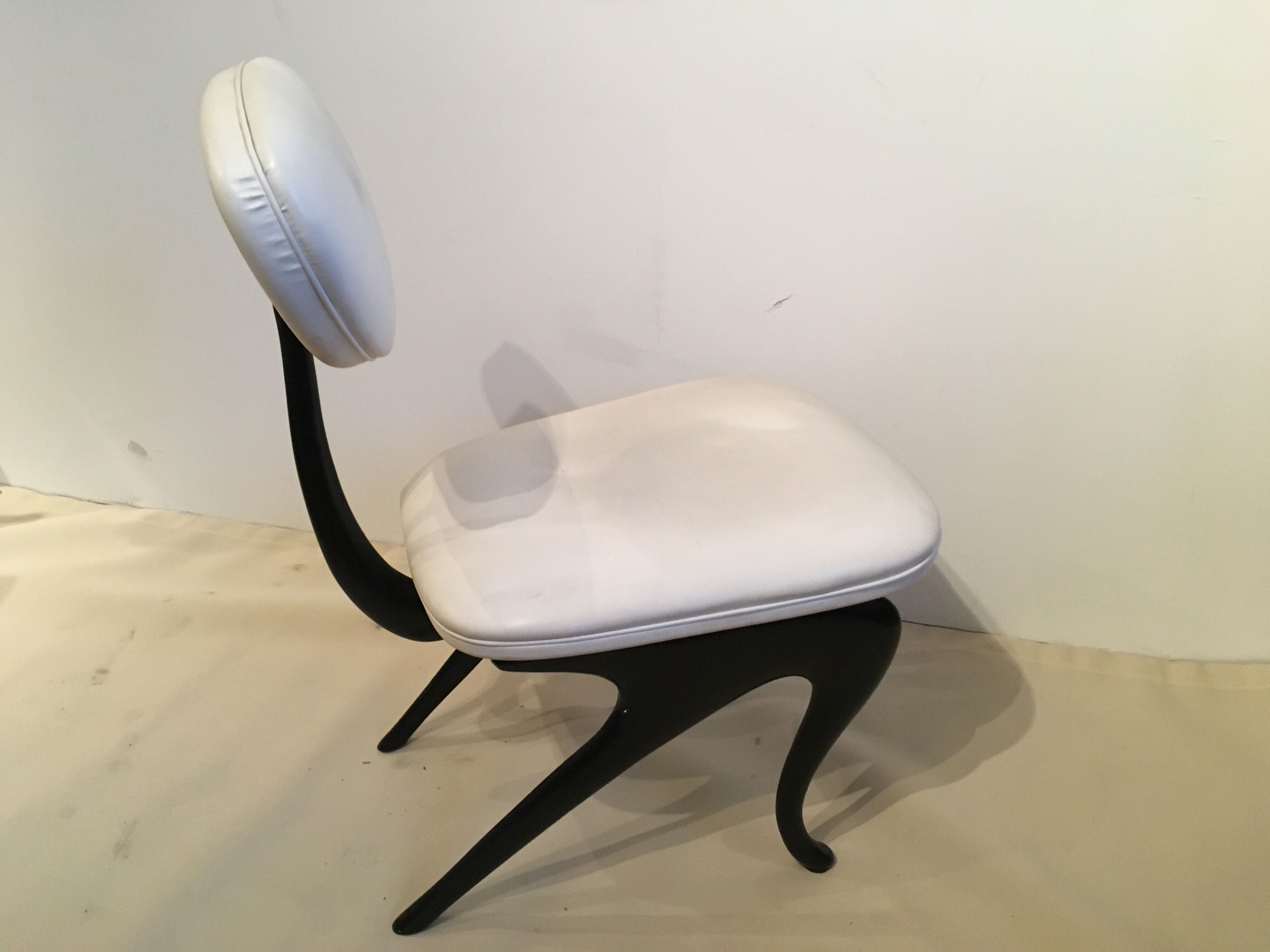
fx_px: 1064
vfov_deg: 48.2
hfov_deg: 61.7
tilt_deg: -25.7
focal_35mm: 29
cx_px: 635
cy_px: 476
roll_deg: +0.2
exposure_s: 1/33
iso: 200
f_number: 2.2
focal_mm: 4.15
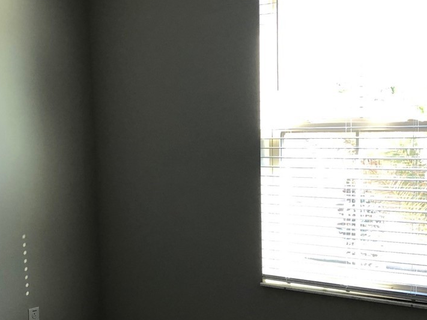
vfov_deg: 23.2
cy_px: 217
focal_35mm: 63
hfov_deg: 30.1
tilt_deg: -6.1
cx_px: 92
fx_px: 777
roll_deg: +3.3
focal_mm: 3.99
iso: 25
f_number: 1.8
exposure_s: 1/40
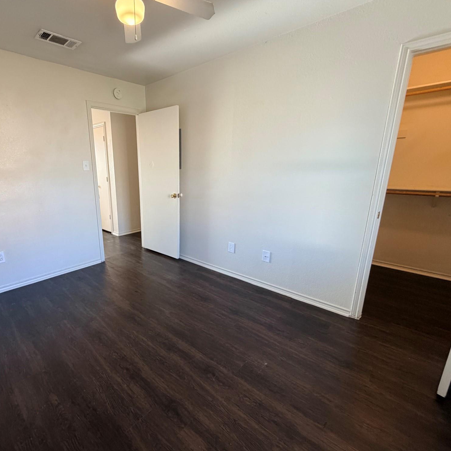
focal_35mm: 17
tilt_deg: -14.3
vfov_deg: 84.0
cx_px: 175
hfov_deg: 82.7
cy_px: 230
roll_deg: +1.2
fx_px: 251
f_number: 2.2
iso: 250
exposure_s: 1/120
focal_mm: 2.22
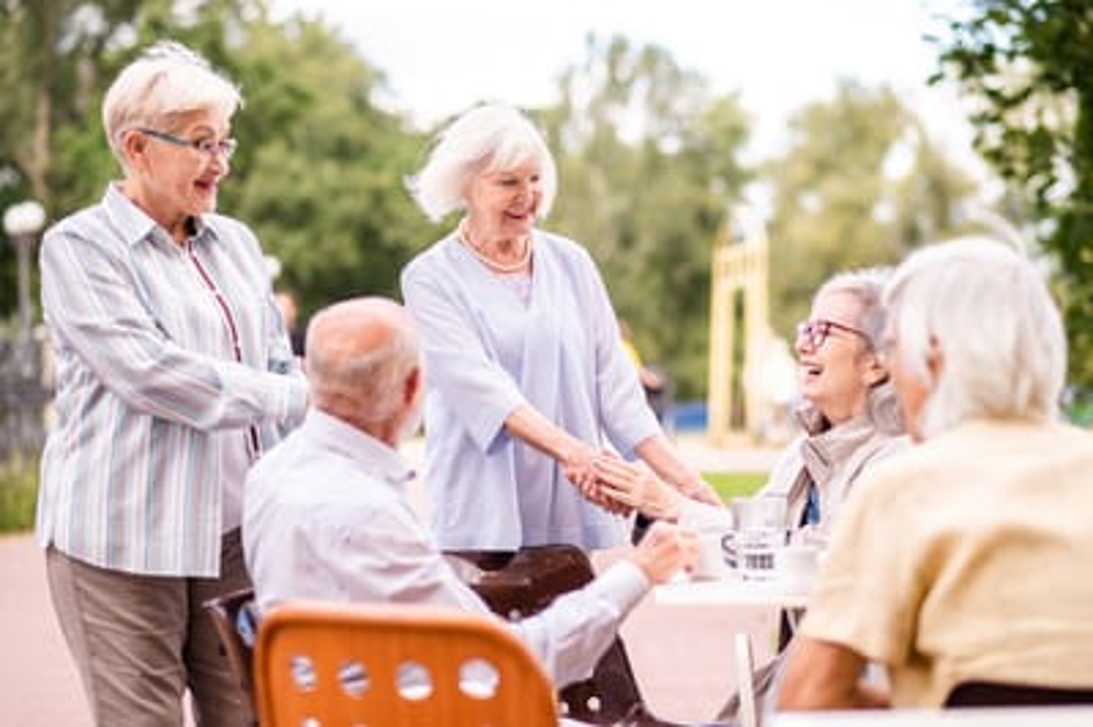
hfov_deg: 23.9
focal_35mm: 85
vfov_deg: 16.0
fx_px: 2579
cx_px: 546
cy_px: 364
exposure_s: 1/1600
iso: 400
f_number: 2.5
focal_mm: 85
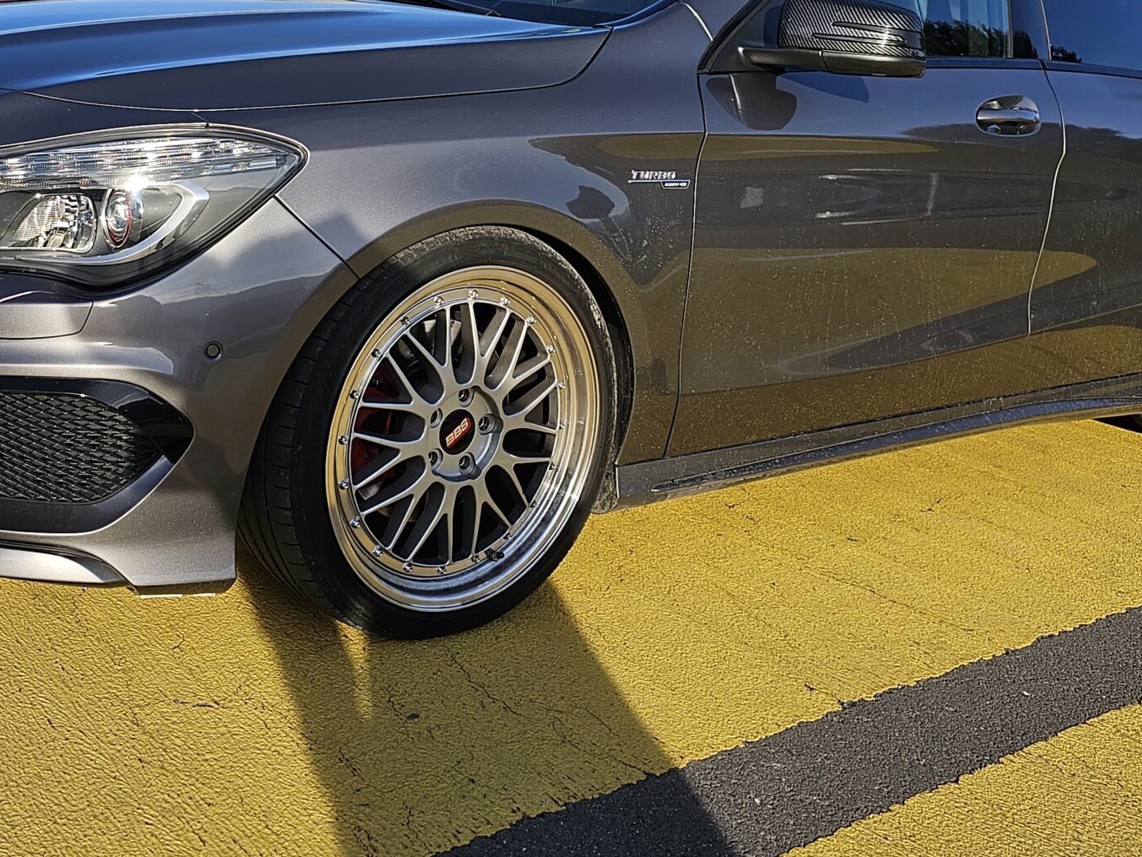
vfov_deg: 32.7
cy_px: 169
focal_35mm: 43
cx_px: 405
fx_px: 1419
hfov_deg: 43.4
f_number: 1.7
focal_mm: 6.3
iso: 10
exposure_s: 1/523
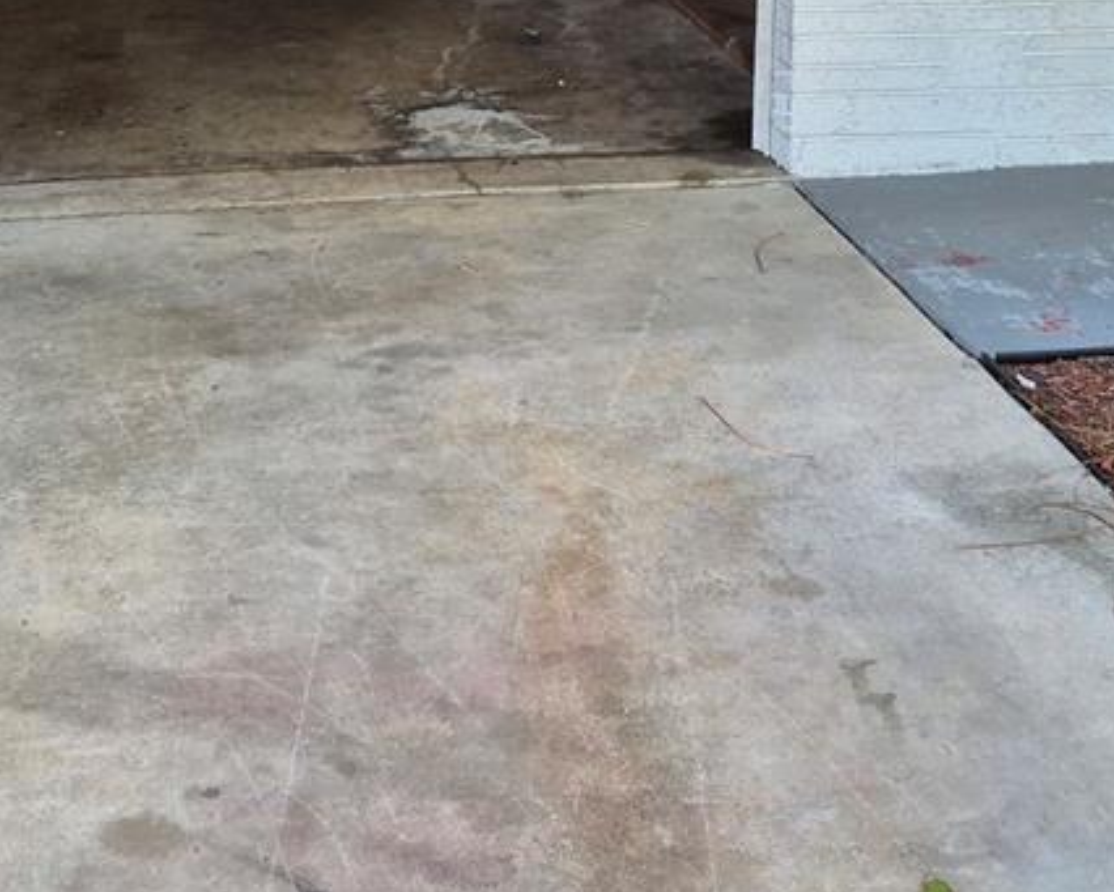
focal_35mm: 54
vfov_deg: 26.2
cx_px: 499
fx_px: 1781
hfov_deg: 34.7
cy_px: -58
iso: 50
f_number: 1.8
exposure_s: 1/180
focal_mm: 5.4
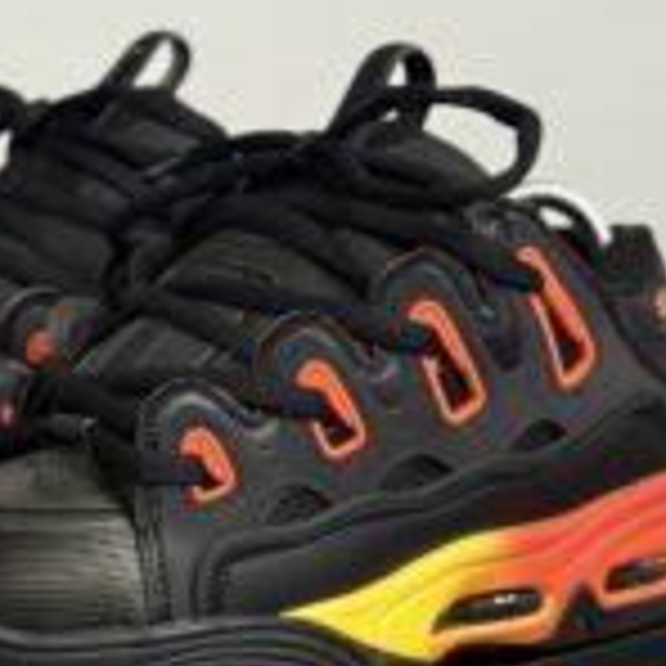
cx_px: 180
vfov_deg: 13.9
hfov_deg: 14.0
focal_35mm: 124
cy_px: 630
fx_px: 2699
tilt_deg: -15.0
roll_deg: +1.0
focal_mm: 6.76
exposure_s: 1/40
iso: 250
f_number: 1.78
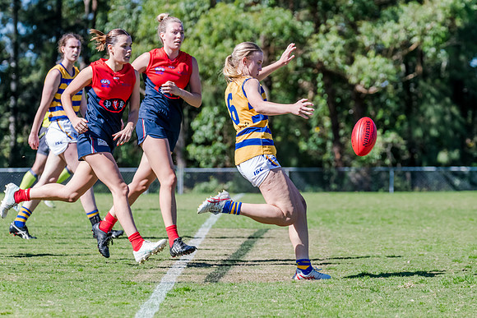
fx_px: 3601
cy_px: 150
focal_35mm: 272
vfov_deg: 5.1
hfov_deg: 7.6
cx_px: 267
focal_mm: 240
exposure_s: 1/1600
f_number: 7.1
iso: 800
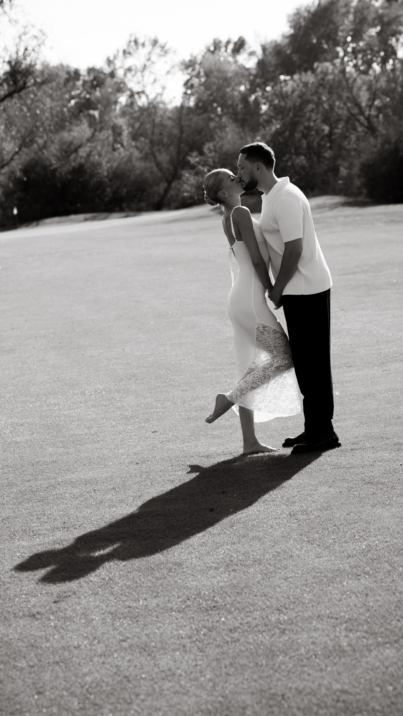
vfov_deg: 25.0
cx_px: 189
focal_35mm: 85
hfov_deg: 14.2
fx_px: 1615
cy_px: 358
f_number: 4
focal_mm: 81
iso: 160
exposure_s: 1/800
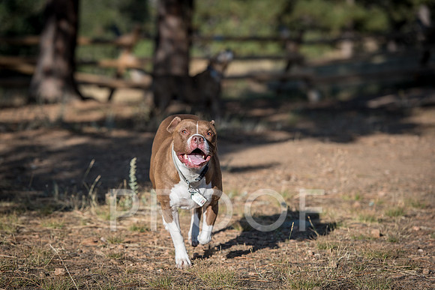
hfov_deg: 14.7
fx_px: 1692
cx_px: 218
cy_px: 145
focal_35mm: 140
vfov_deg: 9.8
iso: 200
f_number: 4
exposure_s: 1/1250
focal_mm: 140
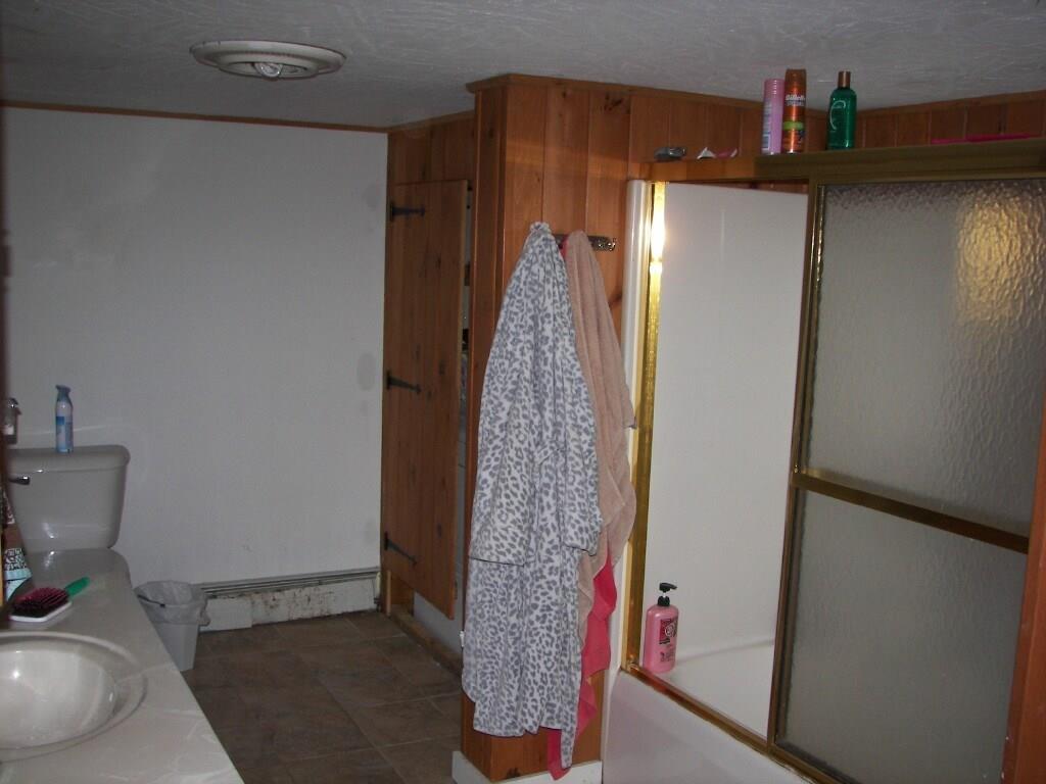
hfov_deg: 51.4
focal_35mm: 36
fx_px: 1088
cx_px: 523
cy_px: 392
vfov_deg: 39.7
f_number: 2.8
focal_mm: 6
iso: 100
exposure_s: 1/30
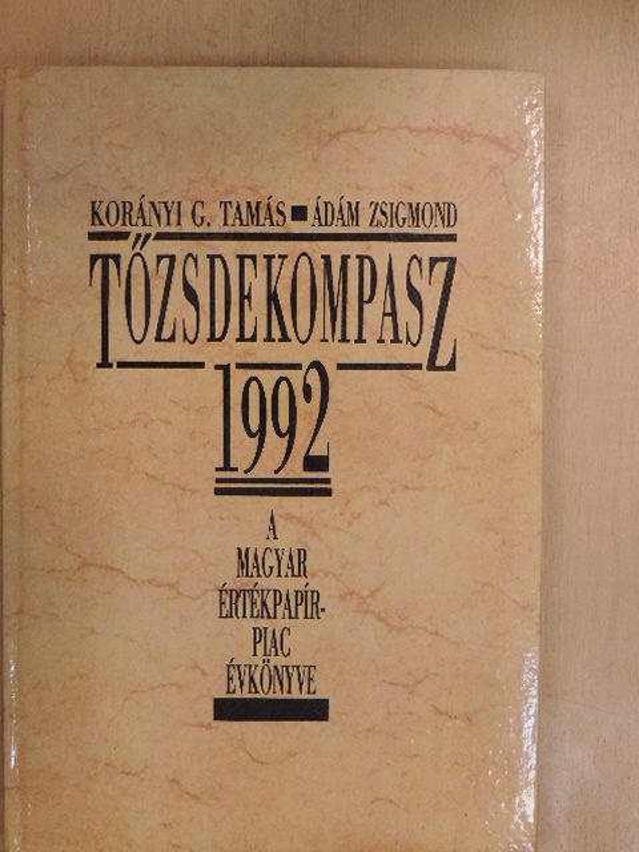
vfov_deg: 46.8
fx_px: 985
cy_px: 426
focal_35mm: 40
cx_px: 320
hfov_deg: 36.0
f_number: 3.3
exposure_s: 1/80
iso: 560
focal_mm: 7.1
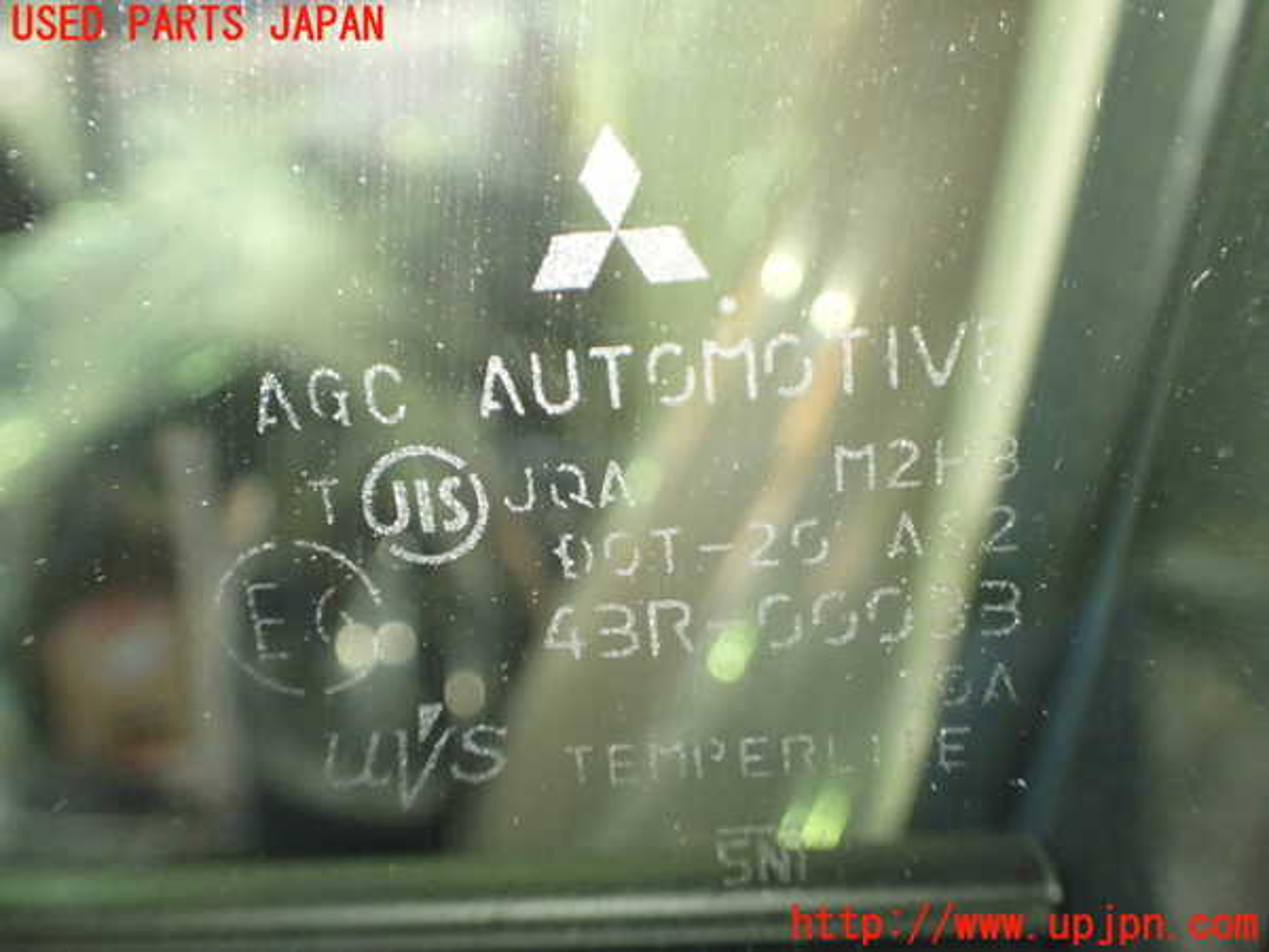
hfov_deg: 60.0
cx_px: 634
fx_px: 1100
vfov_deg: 46.8
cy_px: 476
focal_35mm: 30
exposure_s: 1/30
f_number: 2.3
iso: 800
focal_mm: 5.4
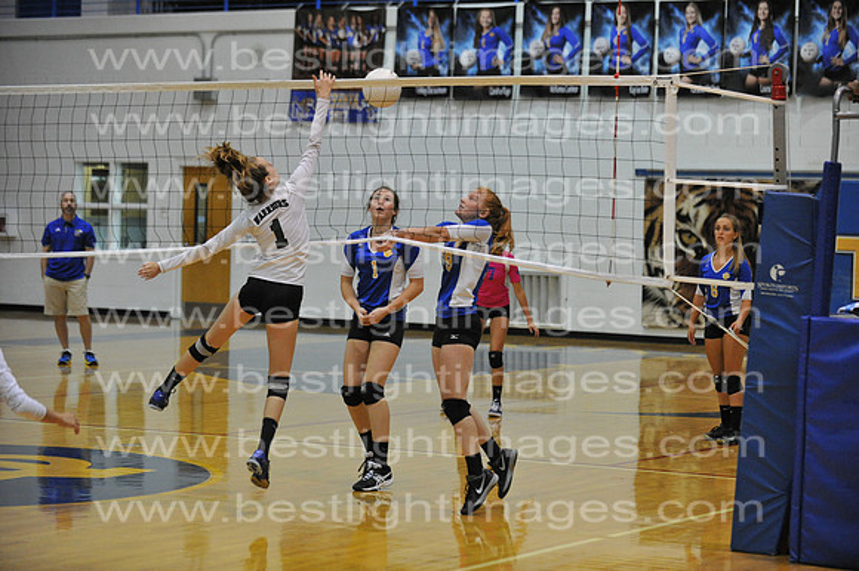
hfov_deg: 14.7
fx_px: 3339
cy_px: 286
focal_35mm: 140
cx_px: 430
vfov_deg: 9.8
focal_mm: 140
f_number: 3.2
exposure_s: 1/800
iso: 8000
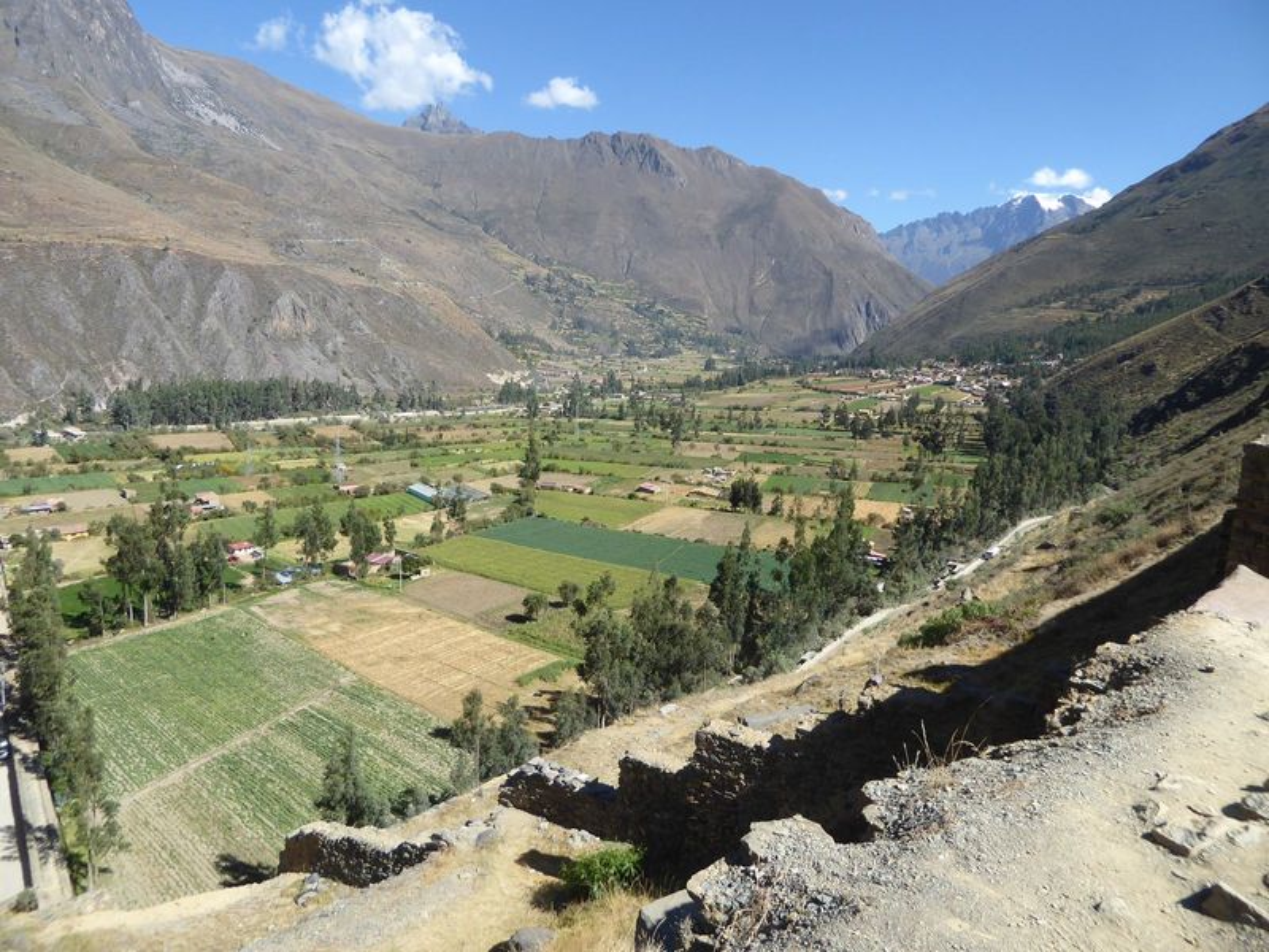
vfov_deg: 54.9
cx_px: 634
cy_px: 476
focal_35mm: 25
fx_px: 916
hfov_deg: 69.4
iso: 80
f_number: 3.3
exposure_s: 1/640
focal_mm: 4.3
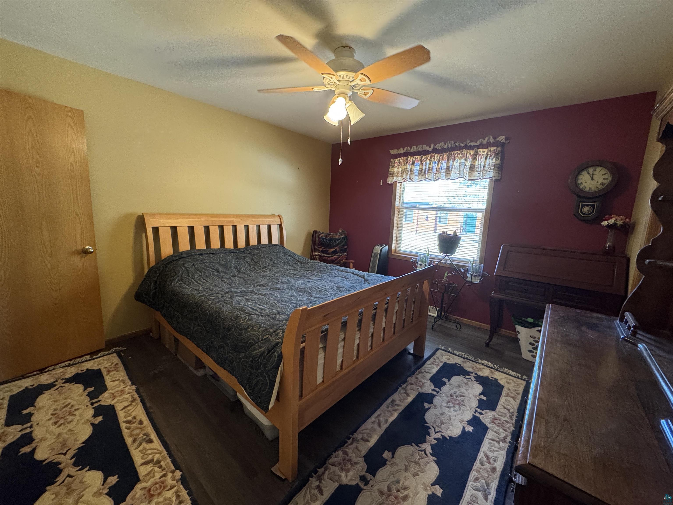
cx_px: 336
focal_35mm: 14
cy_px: 252
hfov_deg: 102.1
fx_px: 272
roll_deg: -2.9
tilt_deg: -9.6
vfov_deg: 85.7
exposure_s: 1/60
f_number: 2.2
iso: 500
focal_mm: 2.22
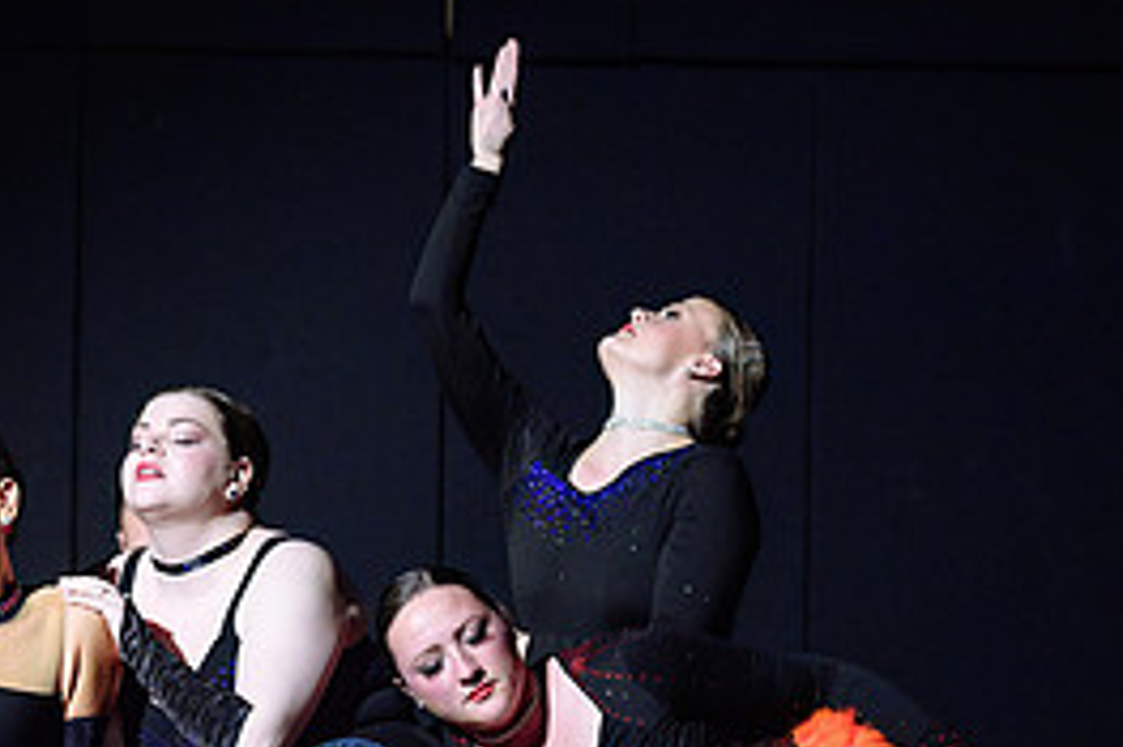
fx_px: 11004
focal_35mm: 353
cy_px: 591
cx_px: 171
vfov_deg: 3.9
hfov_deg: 5.8
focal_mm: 160
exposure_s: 1/200
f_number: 2.8
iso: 1600
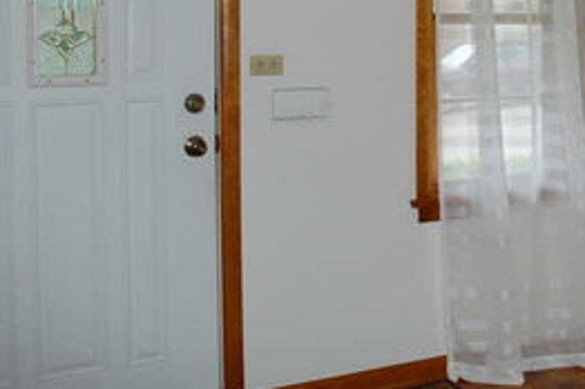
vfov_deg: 20.1
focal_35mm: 66
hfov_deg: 27.1
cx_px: 697
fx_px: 1071
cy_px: 34
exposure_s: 1/160
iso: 400
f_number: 6.3
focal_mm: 18
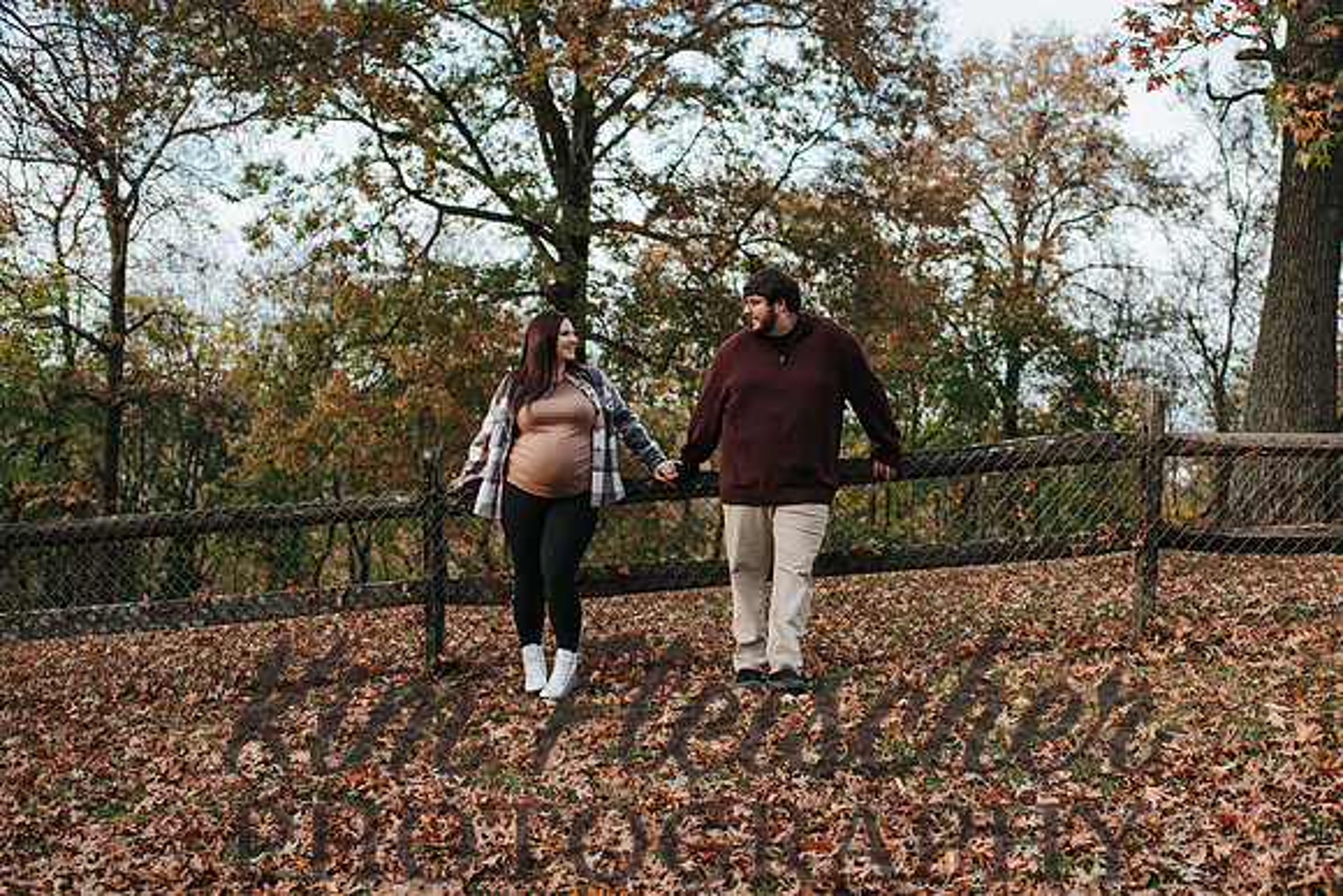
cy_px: 468
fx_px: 1579
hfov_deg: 46.0
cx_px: 739
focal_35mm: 42
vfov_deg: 31.7
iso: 140
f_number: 2.8
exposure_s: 1/320
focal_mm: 35
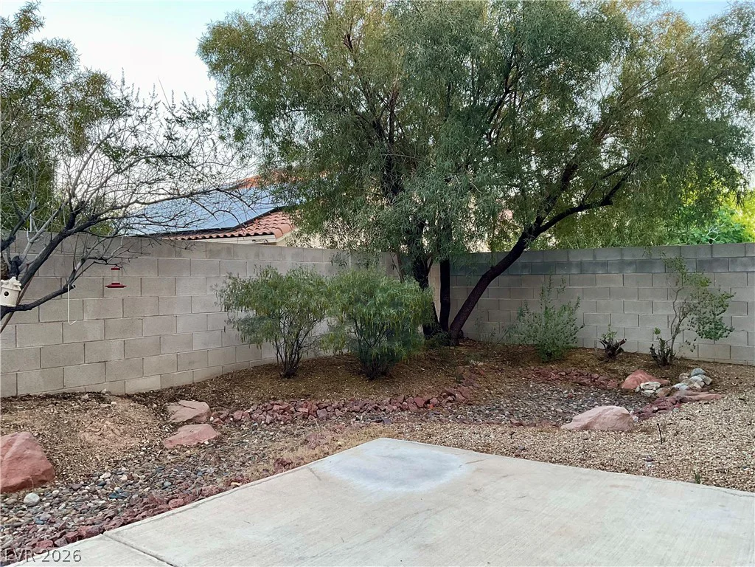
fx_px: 633
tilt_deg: -0.8
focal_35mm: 29
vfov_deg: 48.2
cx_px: 378
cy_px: 284
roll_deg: +0.8
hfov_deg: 61.7
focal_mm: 3
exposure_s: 1/60
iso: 40
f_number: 1.8
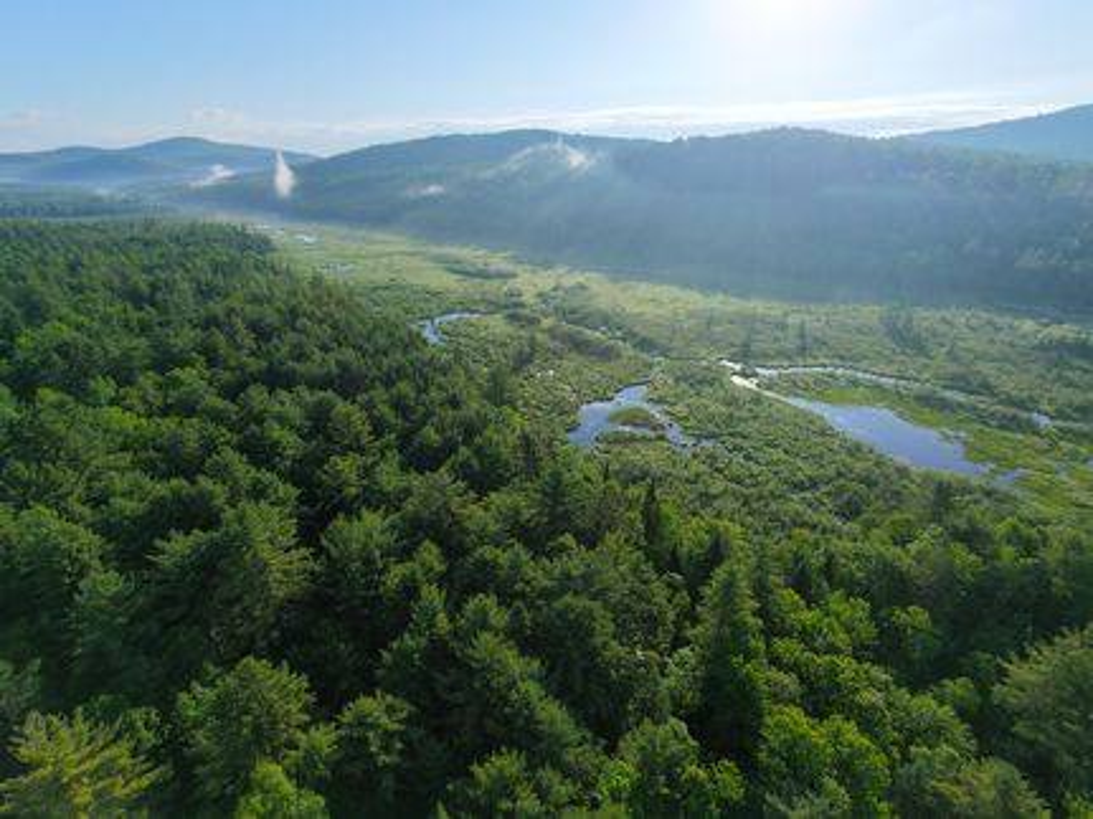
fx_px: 505
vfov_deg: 78.1
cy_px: 410
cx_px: 546
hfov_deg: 94.5
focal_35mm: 16
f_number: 2.2
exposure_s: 1/500
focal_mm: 3.05
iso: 100
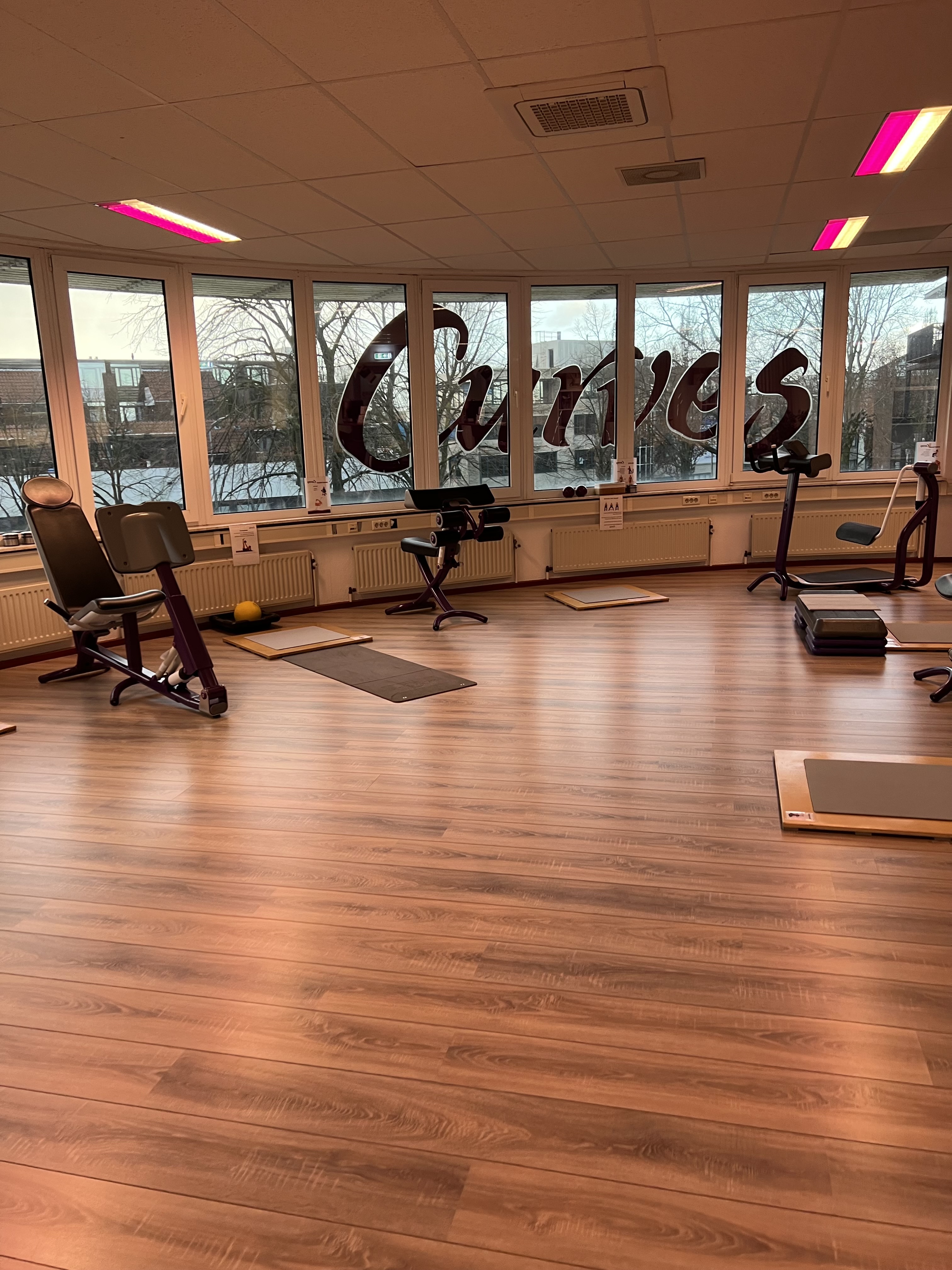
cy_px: 635
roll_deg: +0.5
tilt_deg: -12.5
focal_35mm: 26
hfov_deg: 53.1
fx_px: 953
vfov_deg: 67.3
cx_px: 476
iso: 80
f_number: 1.5
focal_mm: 5.7
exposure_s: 1/50
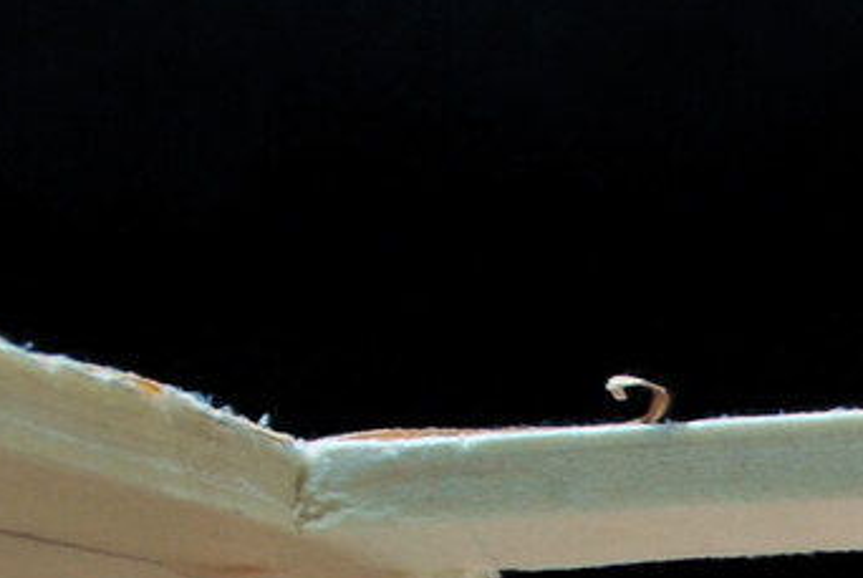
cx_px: 1390
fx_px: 5665
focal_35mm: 236
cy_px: 1430
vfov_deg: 5.6
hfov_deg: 8.5
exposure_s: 3
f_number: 18
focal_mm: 28
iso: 200
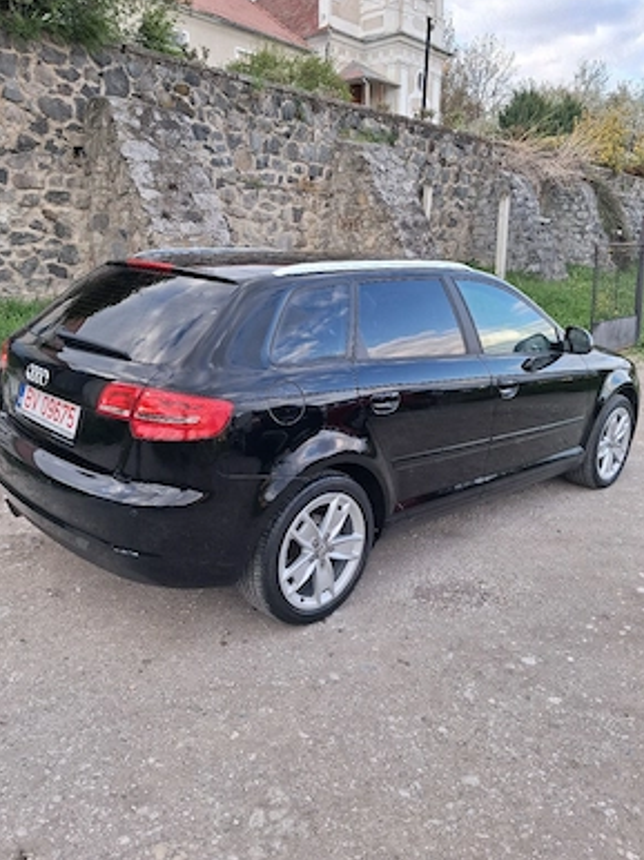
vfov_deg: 63.5
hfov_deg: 49.7
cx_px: 314
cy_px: 428
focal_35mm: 28
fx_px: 695
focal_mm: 4
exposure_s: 1/100
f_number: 1.8
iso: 32
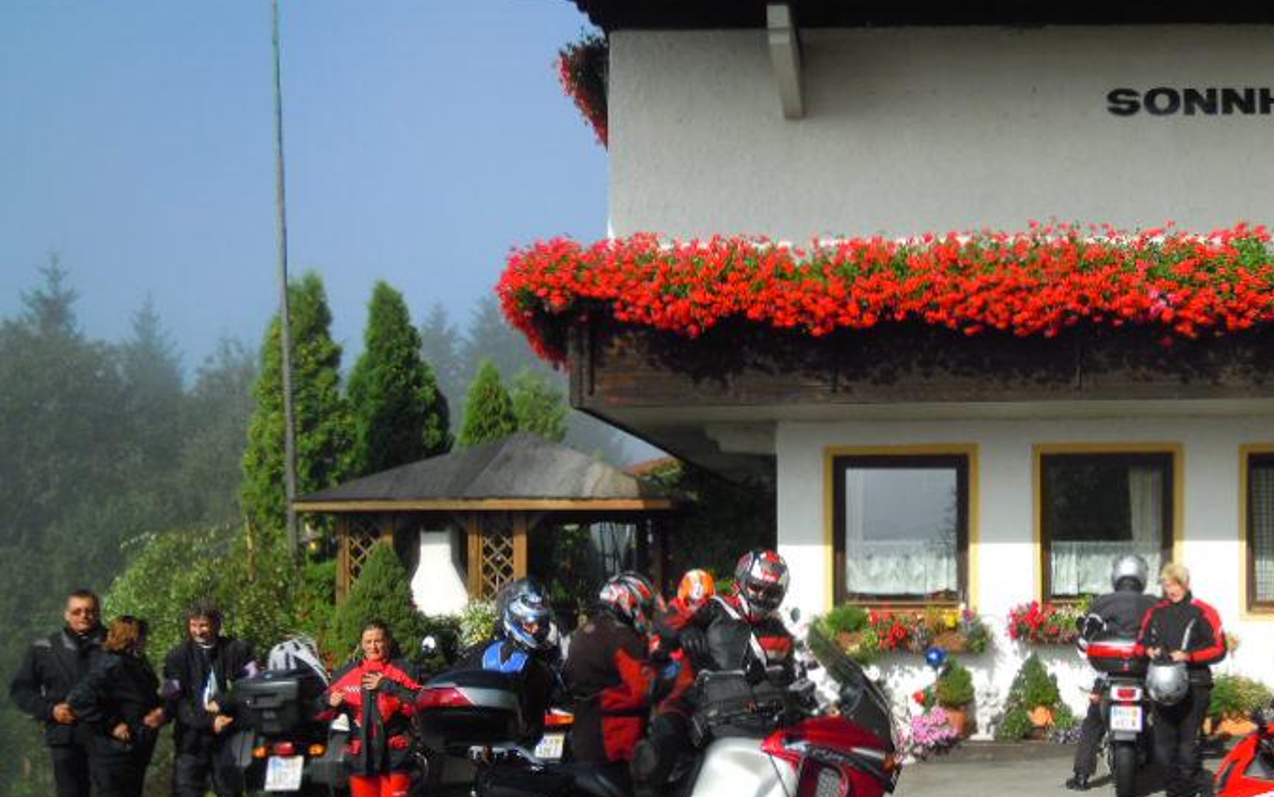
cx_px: 846
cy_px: 550
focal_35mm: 45
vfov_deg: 28.4
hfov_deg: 43.8
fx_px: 1563
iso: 100
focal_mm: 5
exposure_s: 1/400
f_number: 5.4
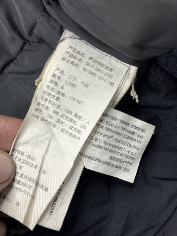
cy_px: 118
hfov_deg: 30.3
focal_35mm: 48
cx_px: 88
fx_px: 327
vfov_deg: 39.7
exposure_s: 1/100
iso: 80
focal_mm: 6.76
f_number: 1.78
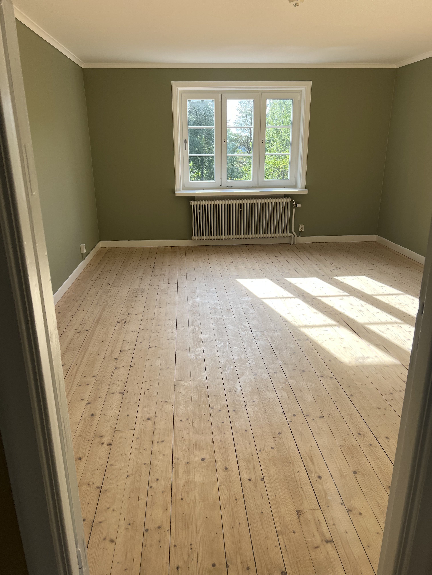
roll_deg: +1.4
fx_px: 433
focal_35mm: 26
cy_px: 288
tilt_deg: -17.5
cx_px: 216
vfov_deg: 67.3
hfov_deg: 53.1
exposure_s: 1/499
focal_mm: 5.7
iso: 50
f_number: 1.5
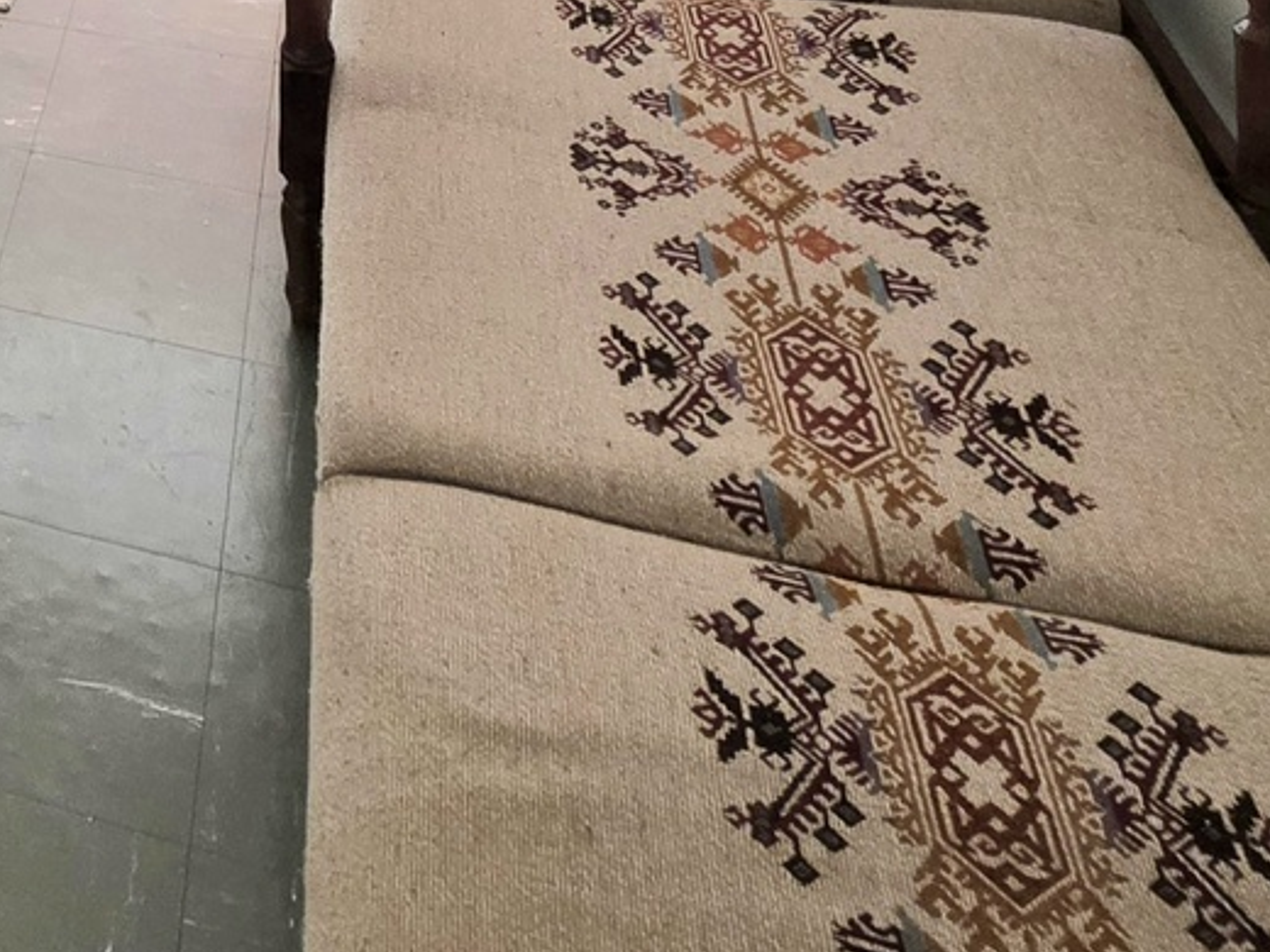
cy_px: -753
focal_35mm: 49
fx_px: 1798
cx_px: -358
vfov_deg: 20.8
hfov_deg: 30.9
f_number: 1.9
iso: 200
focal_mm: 2.2
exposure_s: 1/101
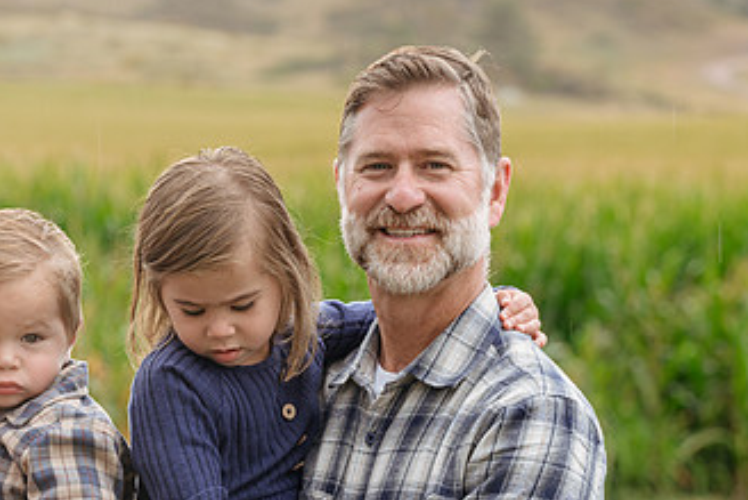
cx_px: 130
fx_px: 3679
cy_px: 248
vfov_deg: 7.8
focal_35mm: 177
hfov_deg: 11.6
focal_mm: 100
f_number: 5.6
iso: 200
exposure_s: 1/125
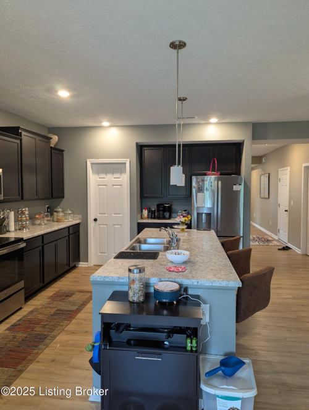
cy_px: 205
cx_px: 154
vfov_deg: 71.5
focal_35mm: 24
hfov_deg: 56.9
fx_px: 285
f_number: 1.85
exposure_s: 1/24
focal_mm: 6.81
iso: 78
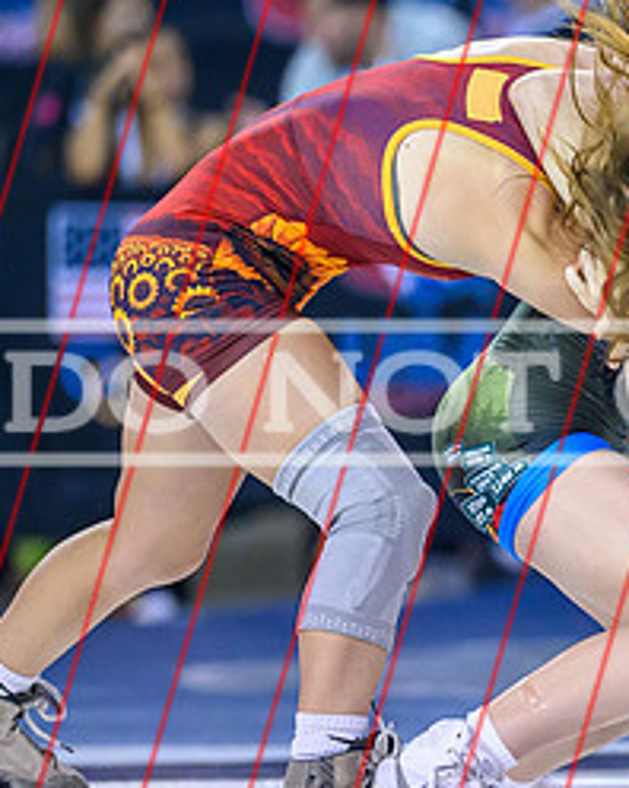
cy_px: 333
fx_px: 15540
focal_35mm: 667
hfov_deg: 2.3
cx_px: 776
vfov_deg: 2.9
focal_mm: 200
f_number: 2.8
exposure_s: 1/800
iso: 2000
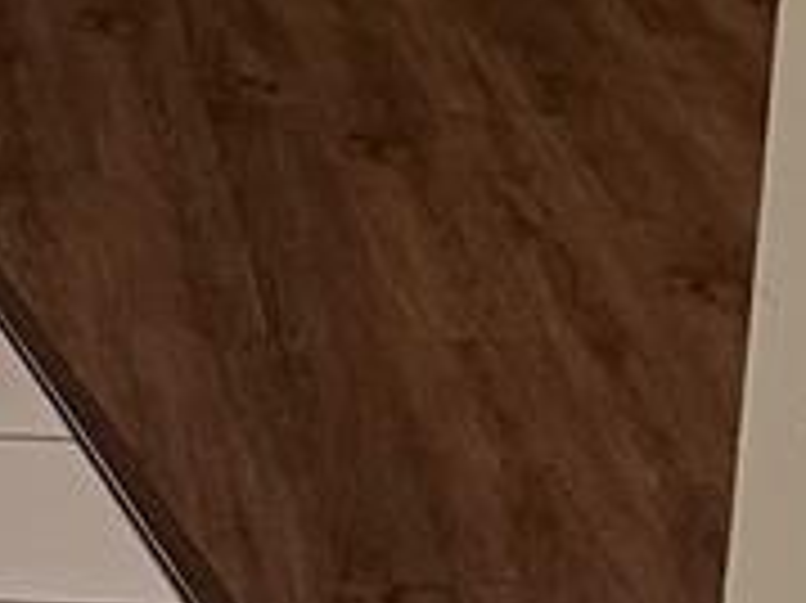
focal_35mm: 149
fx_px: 3467
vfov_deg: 9.4
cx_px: -5
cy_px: -513
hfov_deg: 13.1
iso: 125
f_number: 1.5
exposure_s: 1/60
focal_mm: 5.7
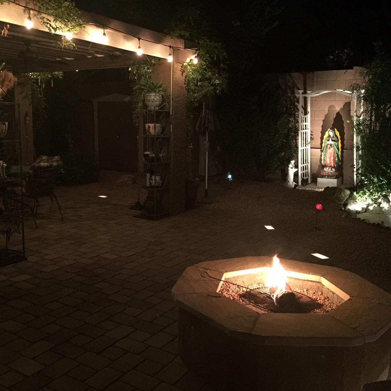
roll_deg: -1.9
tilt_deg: -8.1
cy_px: 193
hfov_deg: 46.9
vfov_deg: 47.2
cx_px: 153
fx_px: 447
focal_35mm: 35
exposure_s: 1/4
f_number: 2.2
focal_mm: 4.15
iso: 250
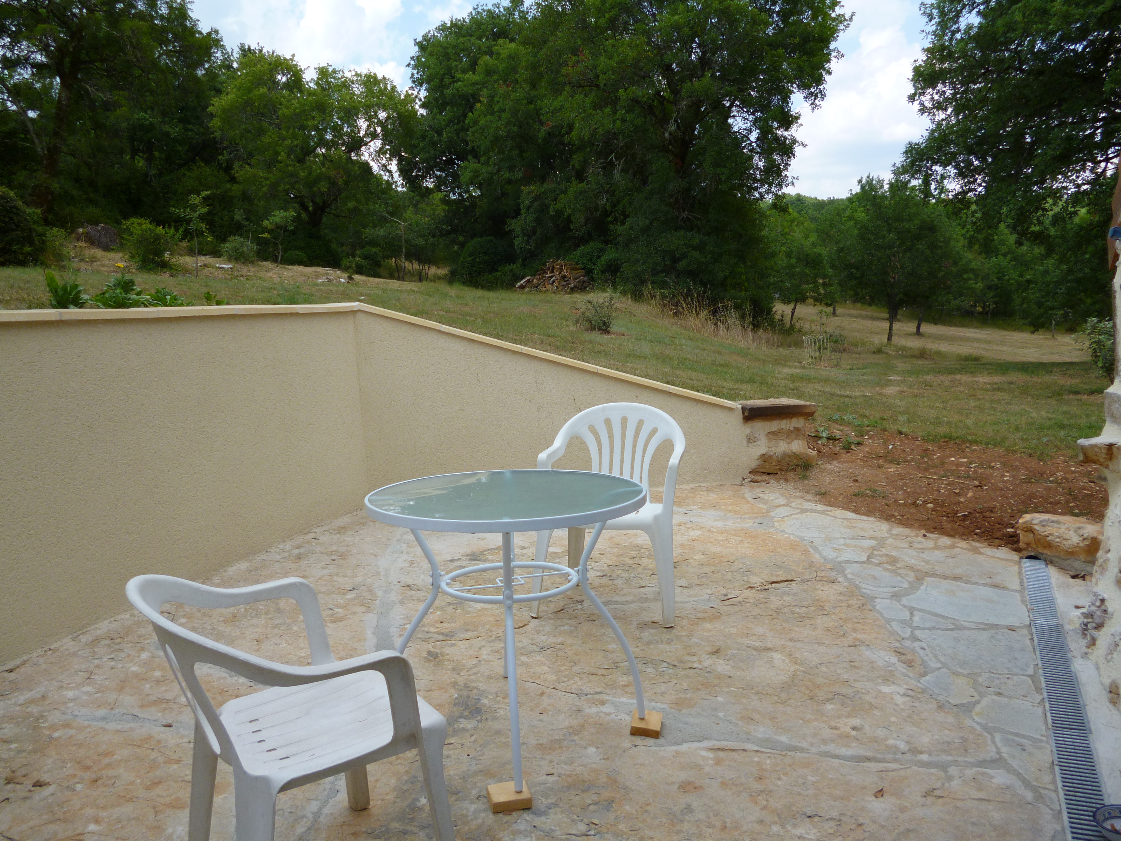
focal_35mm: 28
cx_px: 560
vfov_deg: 49.7
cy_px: 420
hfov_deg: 63.4
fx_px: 907
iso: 100
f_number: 3.1
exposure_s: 1/640
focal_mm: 5
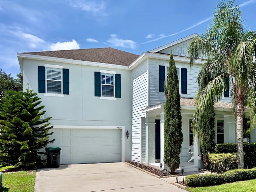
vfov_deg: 40.7
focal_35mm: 35
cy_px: 99
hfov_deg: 51.6
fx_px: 259
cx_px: 171
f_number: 1.5
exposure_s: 1/5319
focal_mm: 5.7
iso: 50
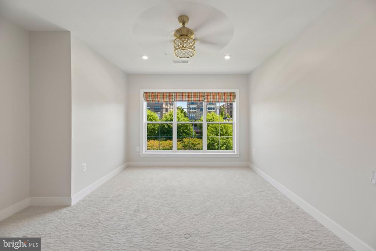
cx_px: 188
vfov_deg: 81.2
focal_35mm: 14
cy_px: 126
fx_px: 146
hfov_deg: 104.2
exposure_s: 1/15
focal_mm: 14
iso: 100
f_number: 8
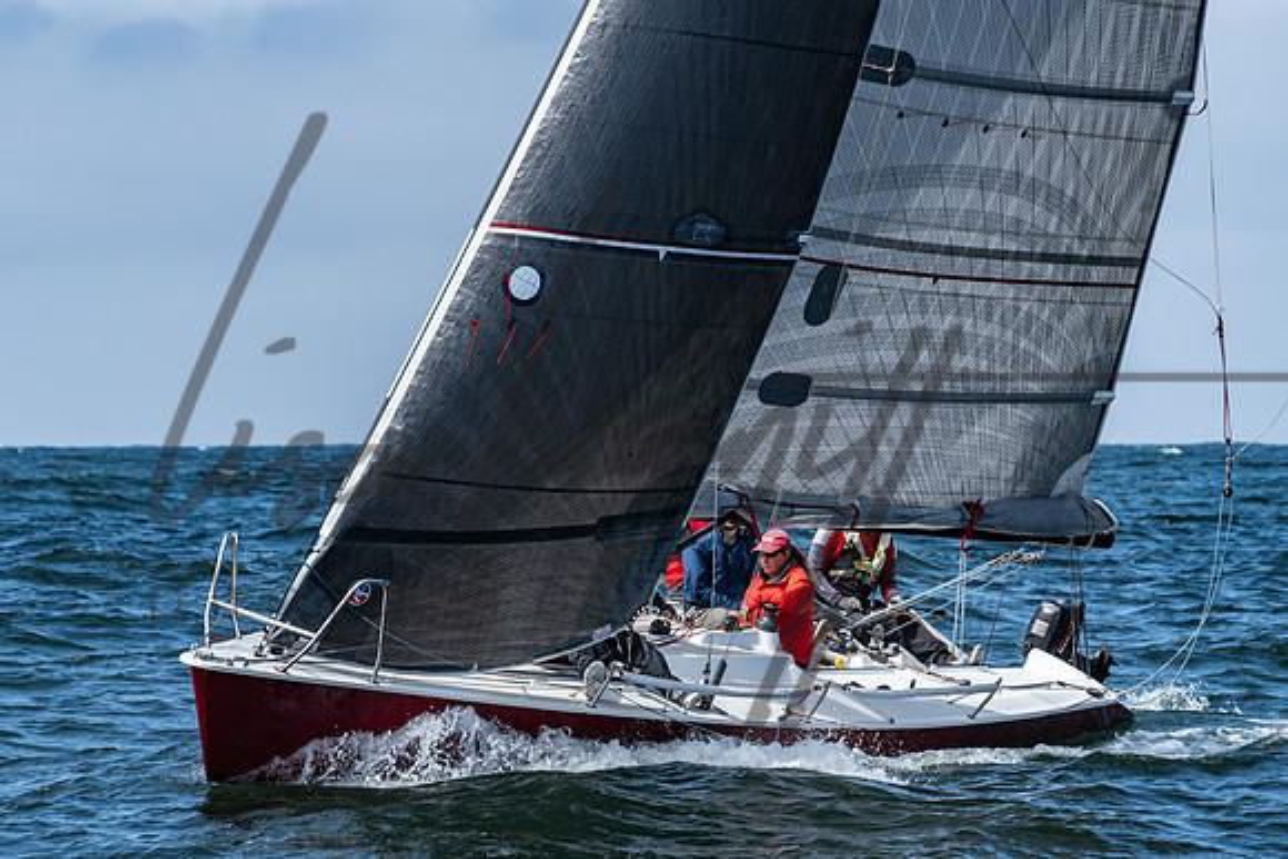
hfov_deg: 7.6
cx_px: 664
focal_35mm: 269
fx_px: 9638
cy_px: 658
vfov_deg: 5.1
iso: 200
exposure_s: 1/1250
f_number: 6.3
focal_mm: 160
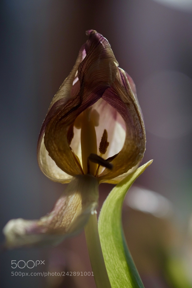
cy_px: 144
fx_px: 720
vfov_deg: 22.6
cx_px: 96
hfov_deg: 15.2
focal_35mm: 90
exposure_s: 1/180
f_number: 2.8
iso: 200
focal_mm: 60
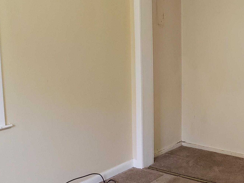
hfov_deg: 30.1
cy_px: 69
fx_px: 423
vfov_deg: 24.3
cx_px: 241
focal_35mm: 60
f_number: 2.4
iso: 250
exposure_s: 1/40
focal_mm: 4.3
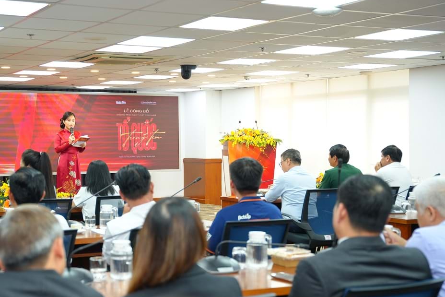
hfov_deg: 32.1
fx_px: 766
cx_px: 145
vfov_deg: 21.9
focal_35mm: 62
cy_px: 137
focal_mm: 44
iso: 640
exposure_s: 1/160
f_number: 2.8
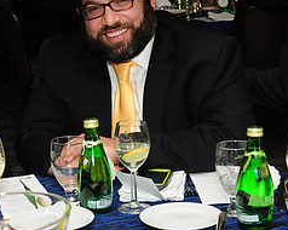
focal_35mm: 96
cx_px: 113
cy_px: 108
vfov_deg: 16.0
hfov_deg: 19.9
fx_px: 818
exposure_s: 1/60
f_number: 5
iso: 500
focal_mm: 28
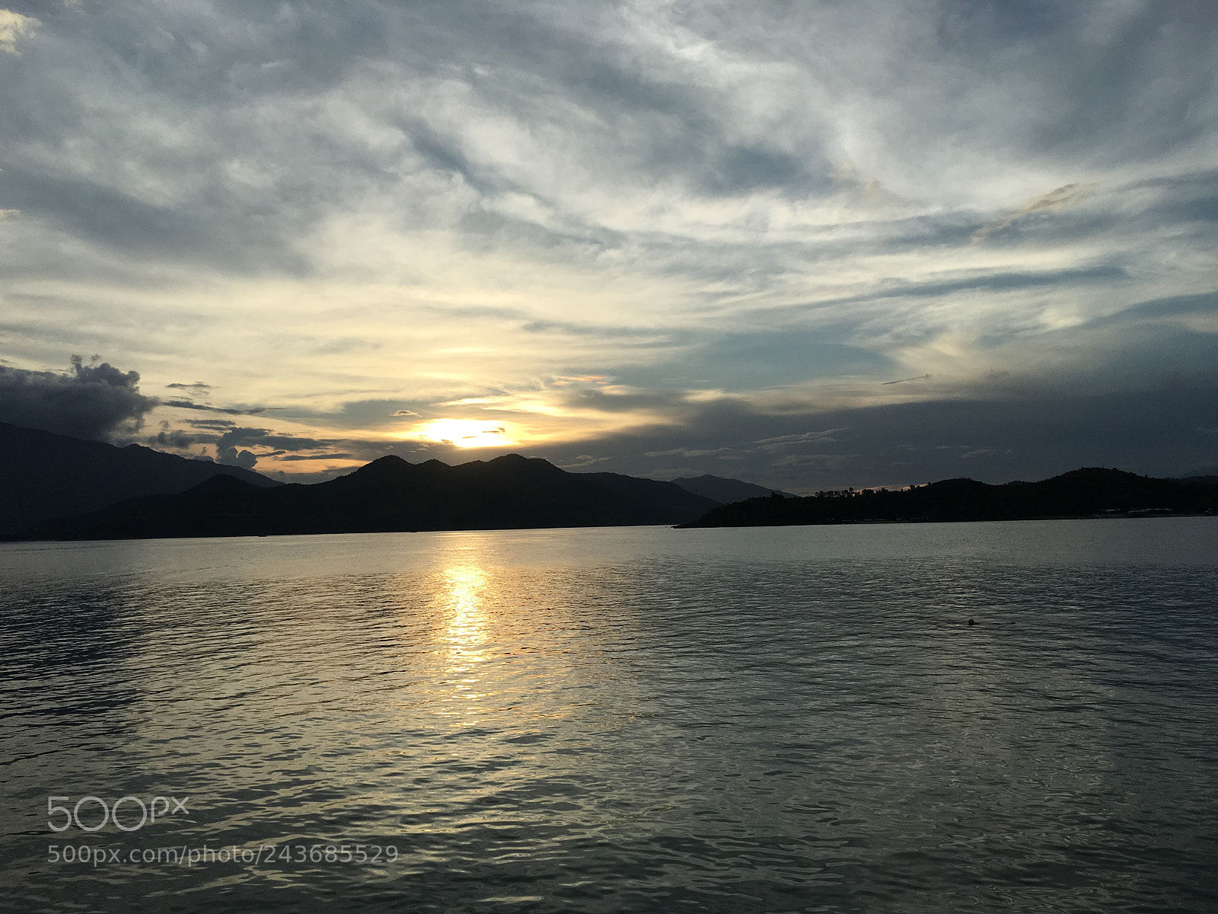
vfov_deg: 48.2
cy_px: 457
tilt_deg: +4.4
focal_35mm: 29
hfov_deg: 61.7
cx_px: 609
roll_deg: +1.9
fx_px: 1020
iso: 25
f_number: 2.2
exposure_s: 1/2198
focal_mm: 4.15
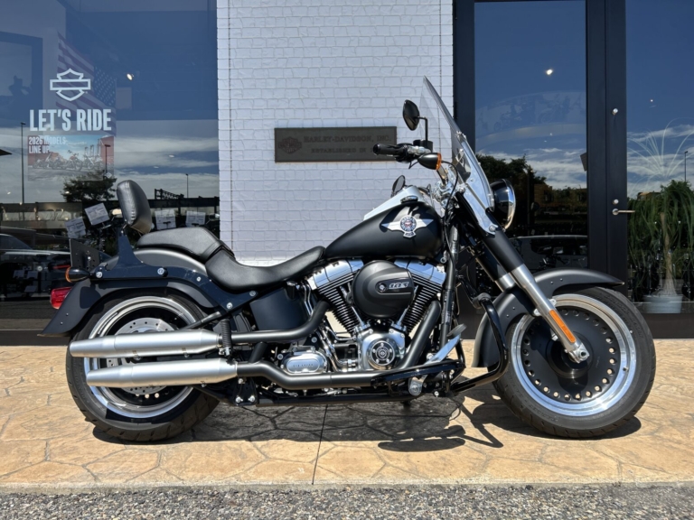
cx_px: 347
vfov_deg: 53.1
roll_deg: +0.8
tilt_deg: +0.2
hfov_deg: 67.3
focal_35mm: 26
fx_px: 521
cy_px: 260
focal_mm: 5.7
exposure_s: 1/2915
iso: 50
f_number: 1.5
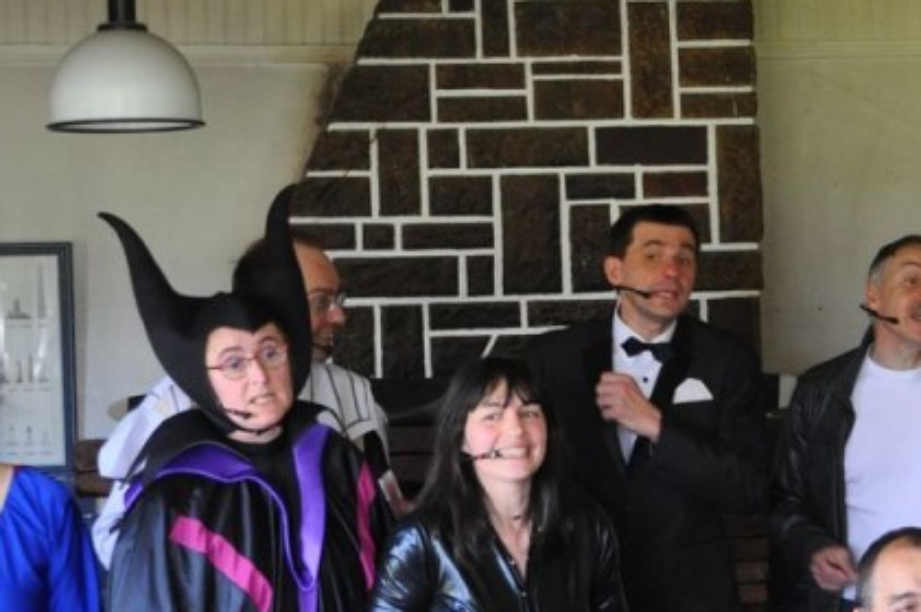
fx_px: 3170
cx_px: 827
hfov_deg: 16.3
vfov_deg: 11.0
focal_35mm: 124
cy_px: 352
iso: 800
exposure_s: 1/50
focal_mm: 34
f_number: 4.5
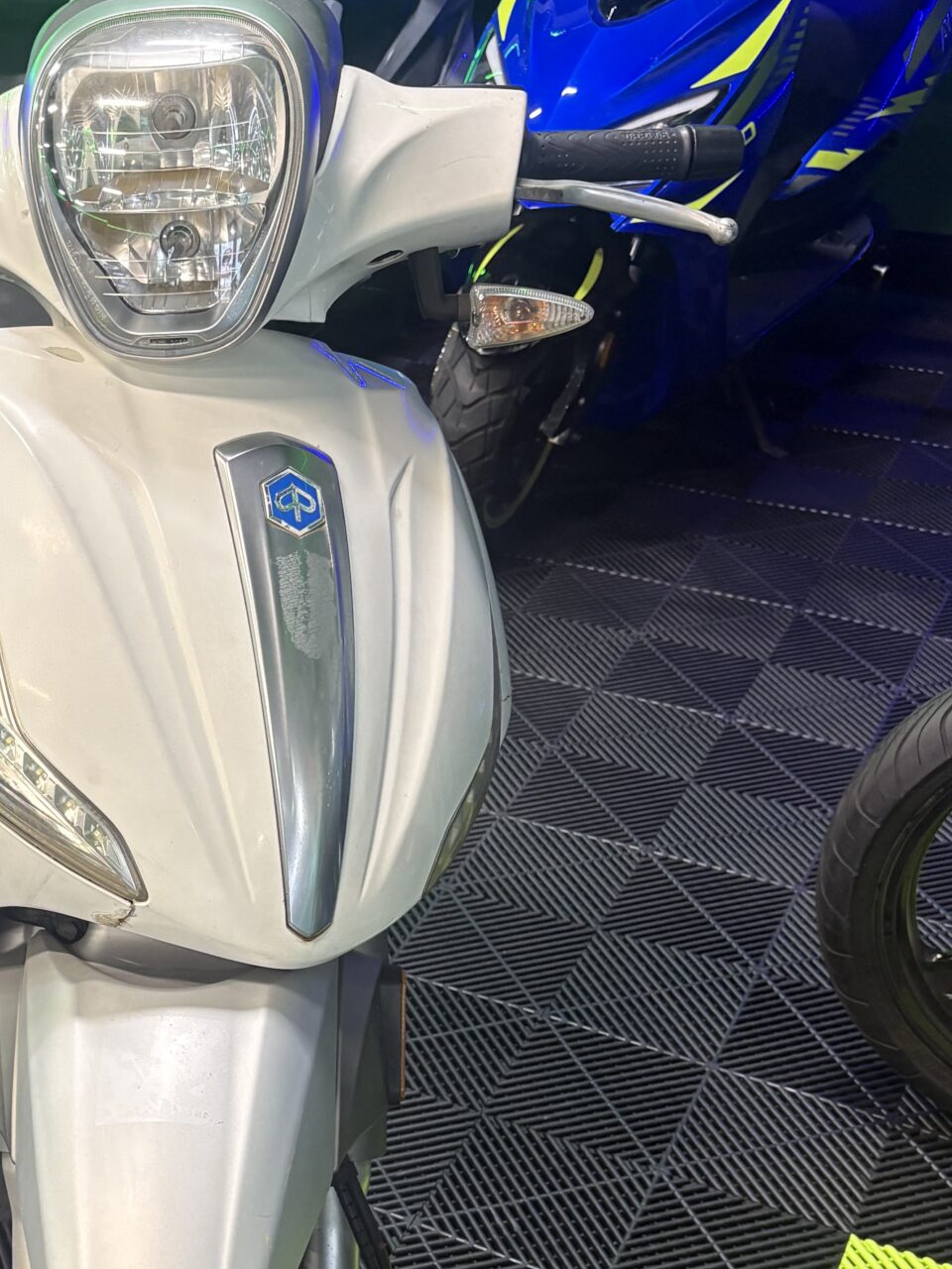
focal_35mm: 52
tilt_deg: -36.5
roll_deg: +1.3
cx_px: 111
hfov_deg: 27.1
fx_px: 1907
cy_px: 950
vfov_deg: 36.0
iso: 125
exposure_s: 1/60
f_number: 1.6
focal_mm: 5.96
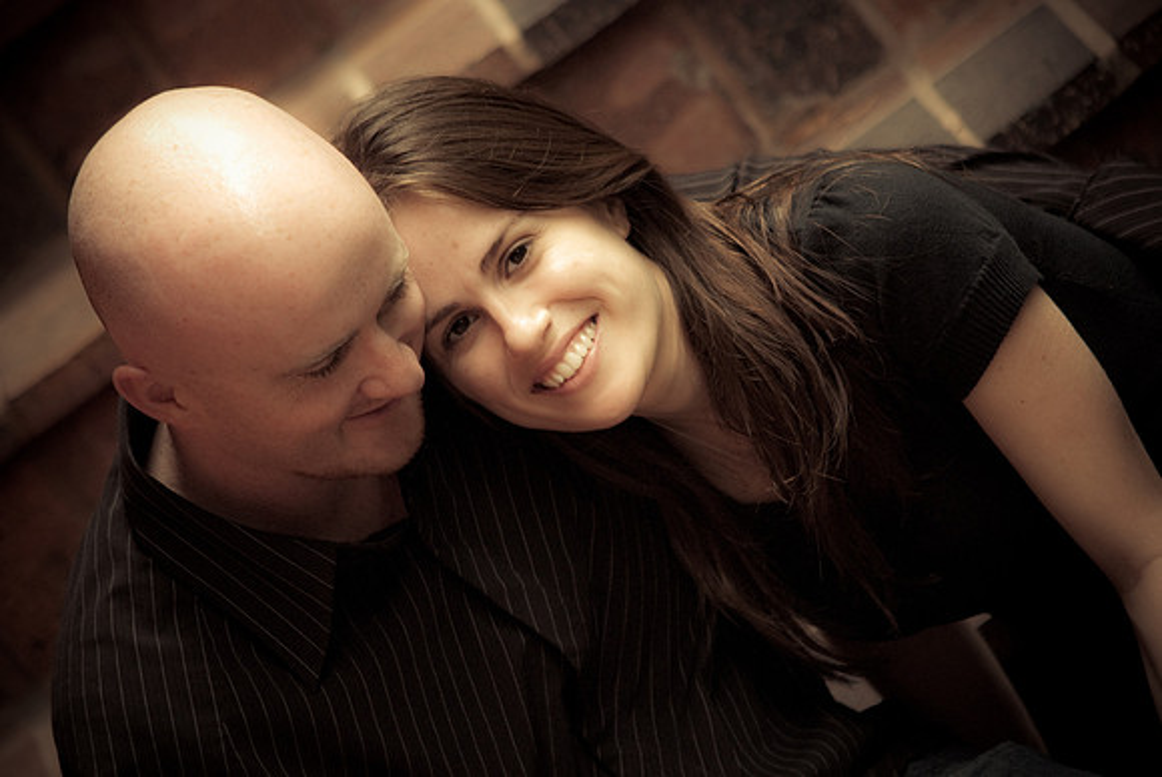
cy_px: 388
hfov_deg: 6.9
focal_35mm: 300
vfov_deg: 4.6
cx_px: 581
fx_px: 9693
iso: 400
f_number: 2.8
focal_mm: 200
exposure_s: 1/250
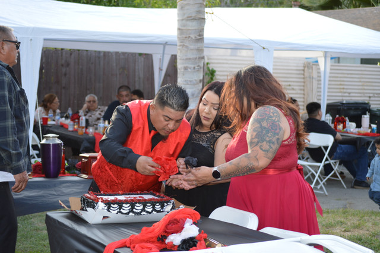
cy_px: 126
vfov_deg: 16.5
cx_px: 190
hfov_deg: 24.6
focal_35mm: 82
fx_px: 870
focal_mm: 55
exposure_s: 1/125
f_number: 4
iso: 200
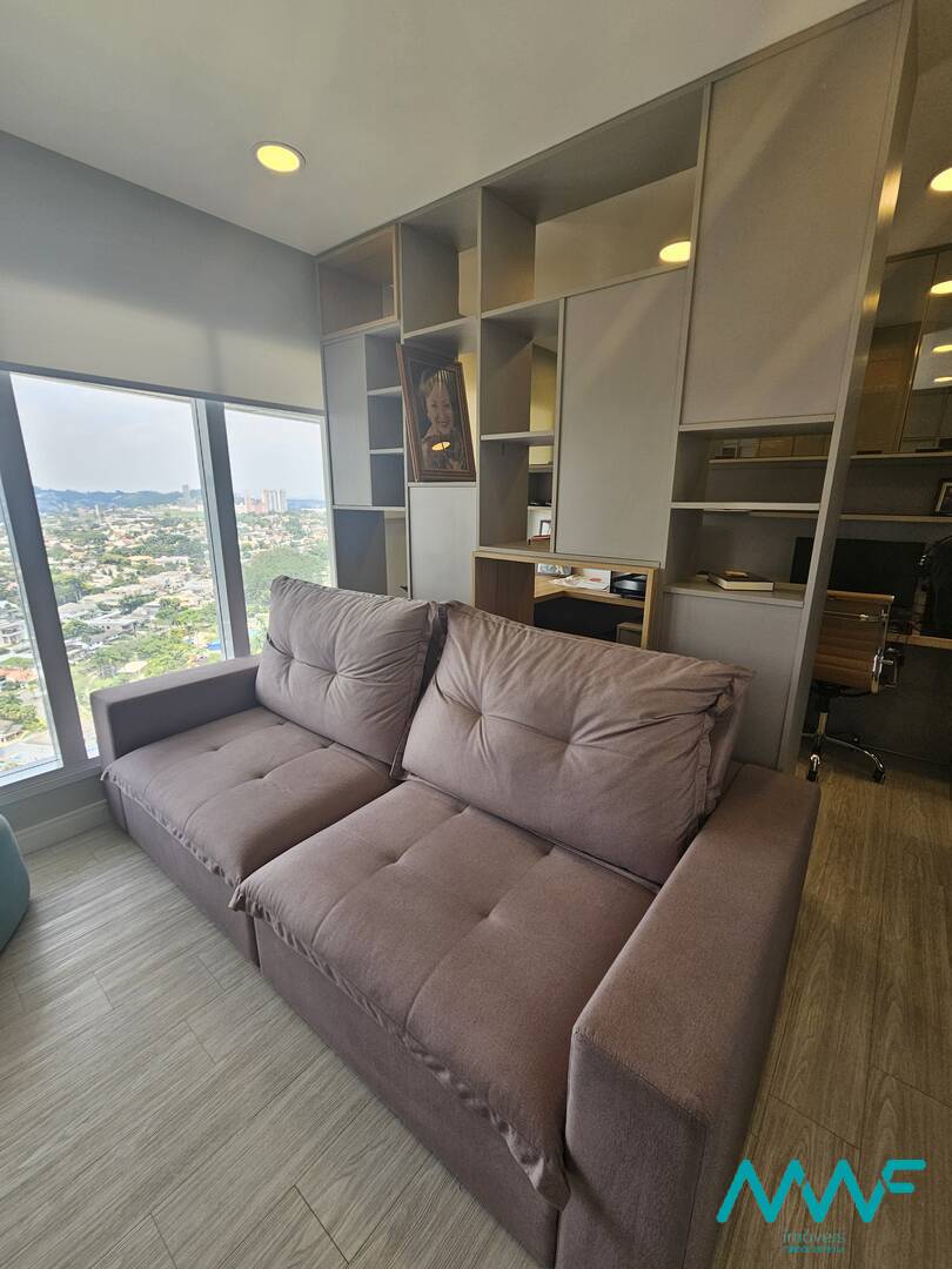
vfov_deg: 106.2
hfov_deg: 89.9
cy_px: 634
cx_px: 476
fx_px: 477
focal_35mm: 13
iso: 64
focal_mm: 2.2
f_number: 2.2
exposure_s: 1/251
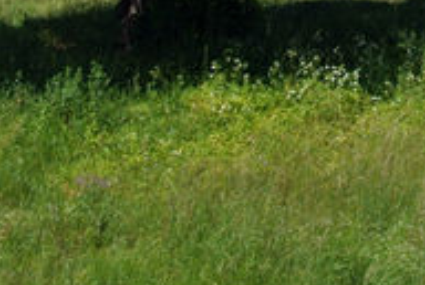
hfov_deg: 9.2
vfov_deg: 6.1
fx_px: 2603
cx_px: 551
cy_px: -314
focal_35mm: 220
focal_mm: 17.5
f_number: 5
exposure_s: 1/800
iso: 100
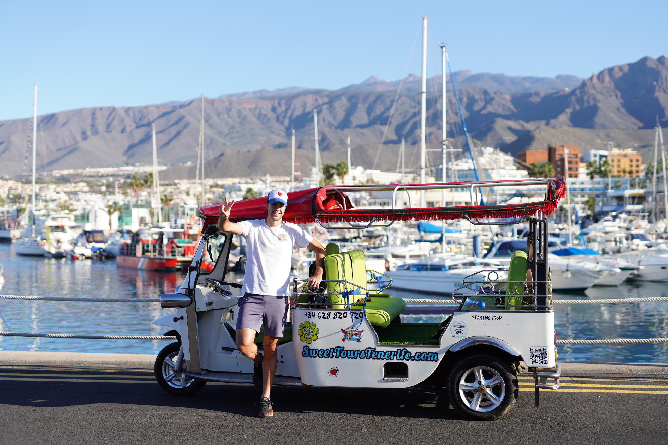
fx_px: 928
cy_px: 222
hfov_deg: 39.6
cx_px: 334
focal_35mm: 50
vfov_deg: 27.0
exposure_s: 1/2500
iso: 100
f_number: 2
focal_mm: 50
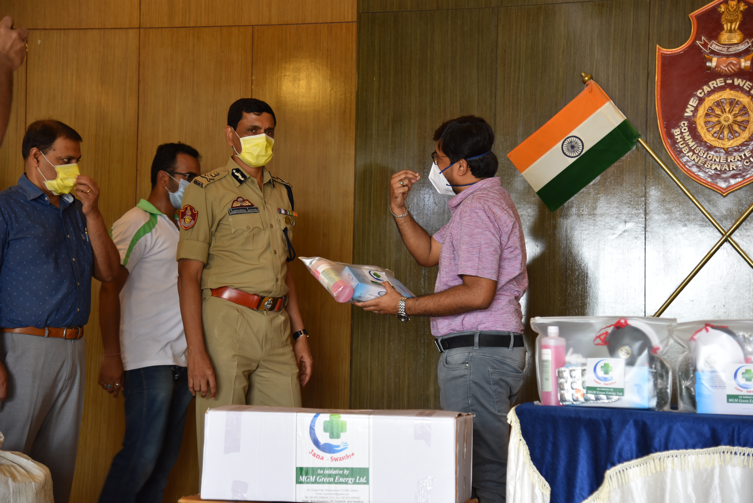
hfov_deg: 30.5
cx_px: 376
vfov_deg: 20.6
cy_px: 252
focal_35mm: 66
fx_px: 1381
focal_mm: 66
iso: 500
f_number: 4
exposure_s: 1/60
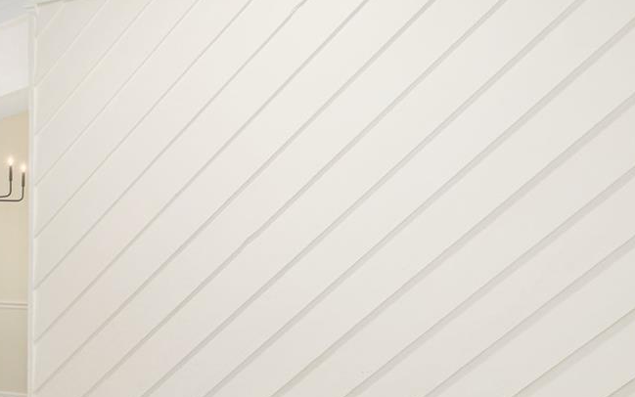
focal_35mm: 45
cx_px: -91
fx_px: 779
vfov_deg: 28.5
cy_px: 257
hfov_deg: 36.3
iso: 320
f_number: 8
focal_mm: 14
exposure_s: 1/6
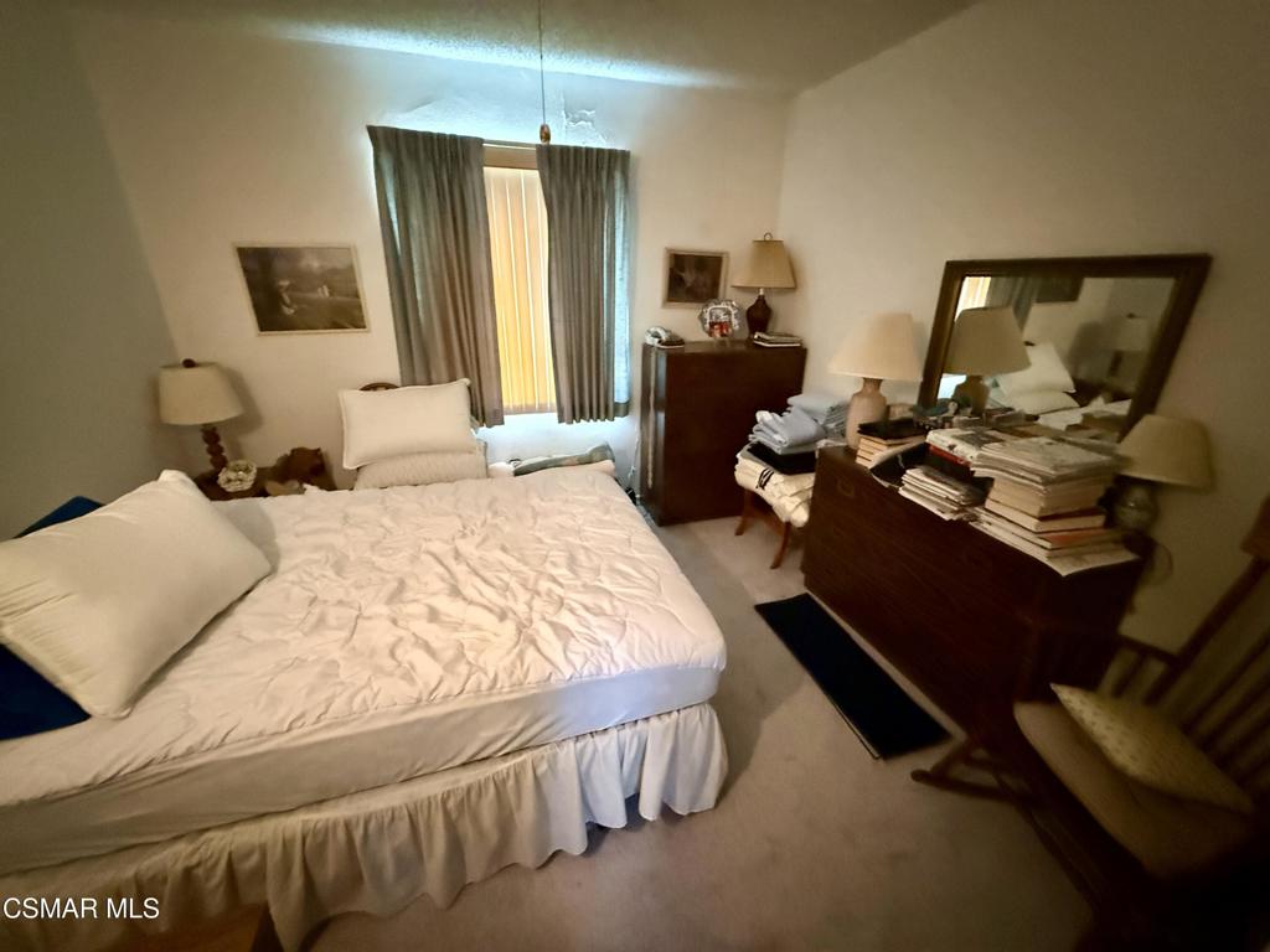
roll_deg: +0.0
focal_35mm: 14
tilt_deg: -22.7
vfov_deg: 85.7
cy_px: 476
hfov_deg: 102.1
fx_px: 514
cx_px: 635
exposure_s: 1/40
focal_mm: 2.22
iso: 1600
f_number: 2.2
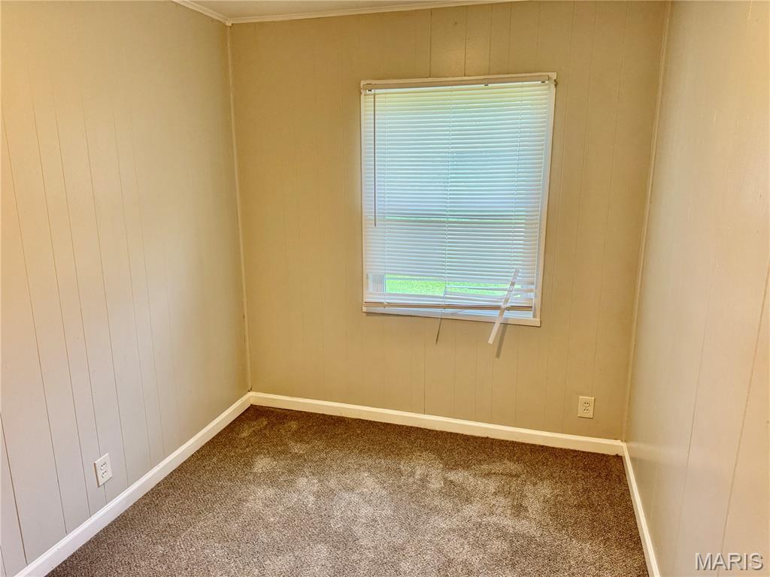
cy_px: 288
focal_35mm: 24
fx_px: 534
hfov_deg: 71.6
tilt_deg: -12.9
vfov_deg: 56.8
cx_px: 385
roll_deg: -0.2
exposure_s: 1/120
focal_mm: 6.76
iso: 200
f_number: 1.78
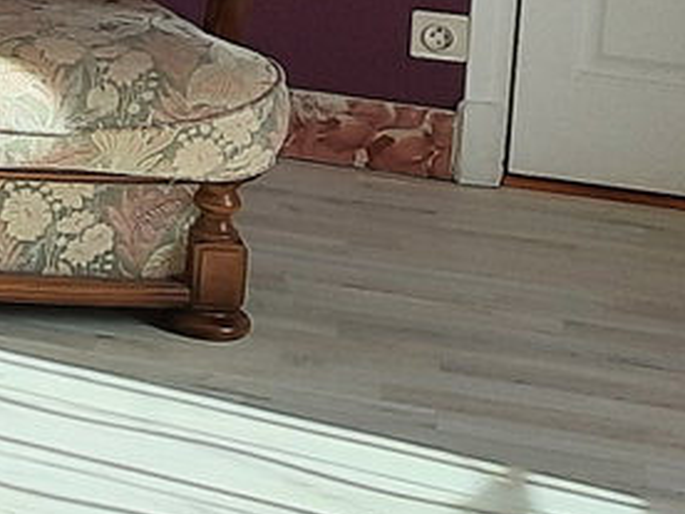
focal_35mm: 145
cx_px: -978
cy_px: -385
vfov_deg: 9.8
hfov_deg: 11.3
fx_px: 2869
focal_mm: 4.6
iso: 40
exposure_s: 1/100
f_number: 2
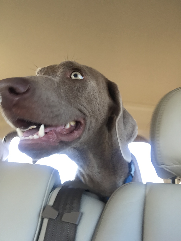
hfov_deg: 45.4
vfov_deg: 58.4
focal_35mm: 31
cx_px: 90
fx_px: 216
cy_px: 120
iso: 50
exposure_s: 1/30
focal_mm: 2.65
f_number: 2.2
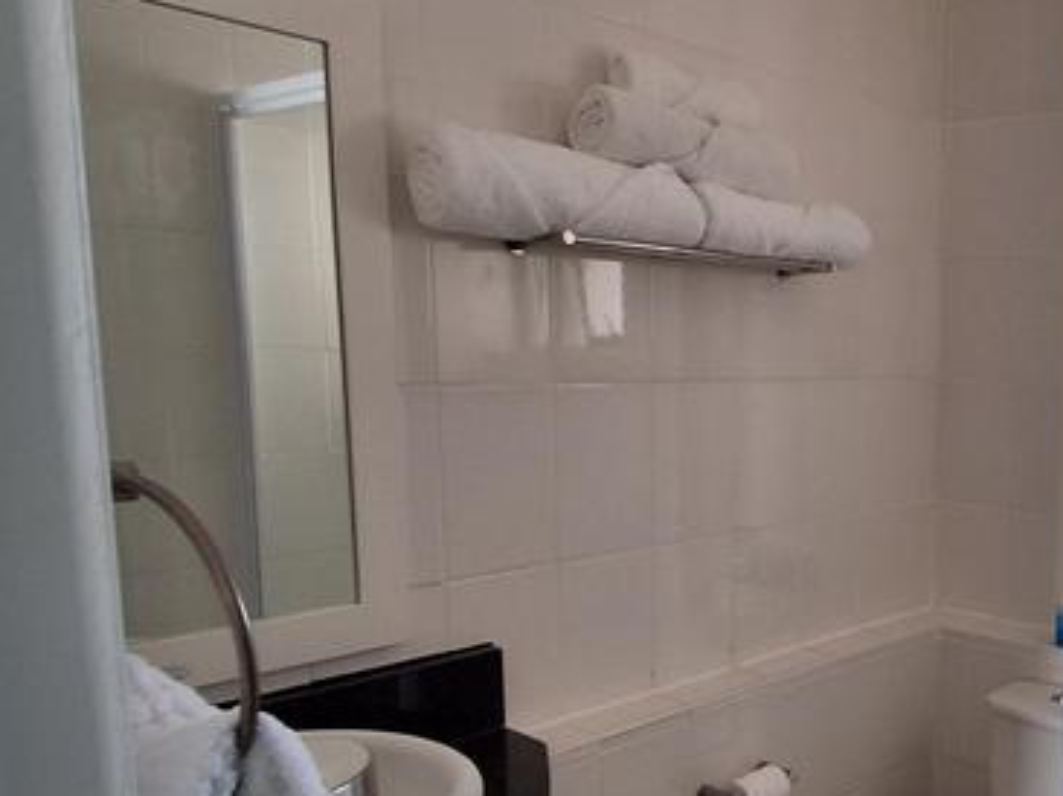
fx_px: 1074
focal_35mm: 35
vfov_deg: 40.4
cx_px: 906
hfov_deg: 48.5
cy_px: 488
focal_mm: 1.64
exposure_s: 1/50
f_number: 2.2
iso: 64
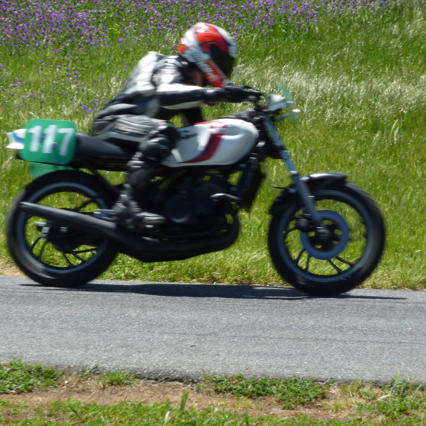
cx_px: 220
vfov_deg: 5.3
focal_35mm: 329
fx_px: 4581
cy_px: 214
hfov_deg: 5.3
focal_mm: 45.7
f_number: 4.8
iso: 100
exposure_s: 1/500
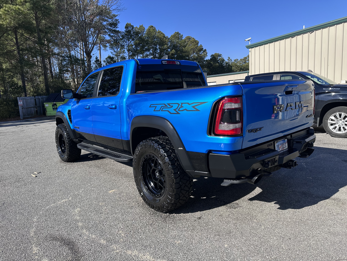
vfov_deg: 56.8
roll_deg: +3.5
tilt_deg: -8.9
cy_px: 130
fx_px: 241
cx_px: 174
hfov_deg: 71.6
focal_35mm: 24
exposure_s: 1/2525
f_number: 1.78
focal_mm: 6.86
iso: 80
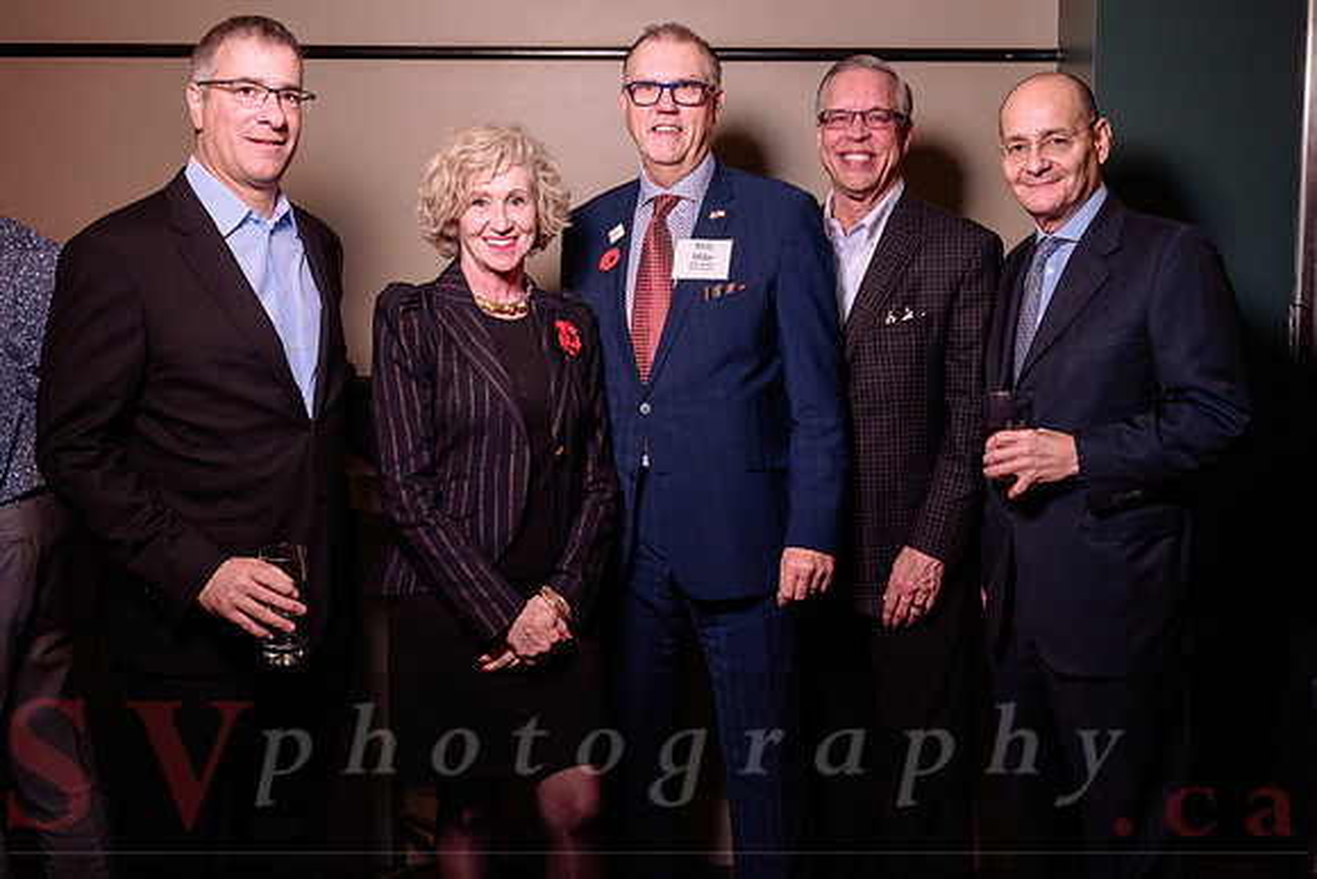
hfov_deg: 48.4
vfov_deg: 33.3
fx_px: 1465
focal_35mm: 40
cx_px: 696
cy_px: 376
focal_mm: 35
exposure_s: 1/80
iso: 800
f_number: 3.5
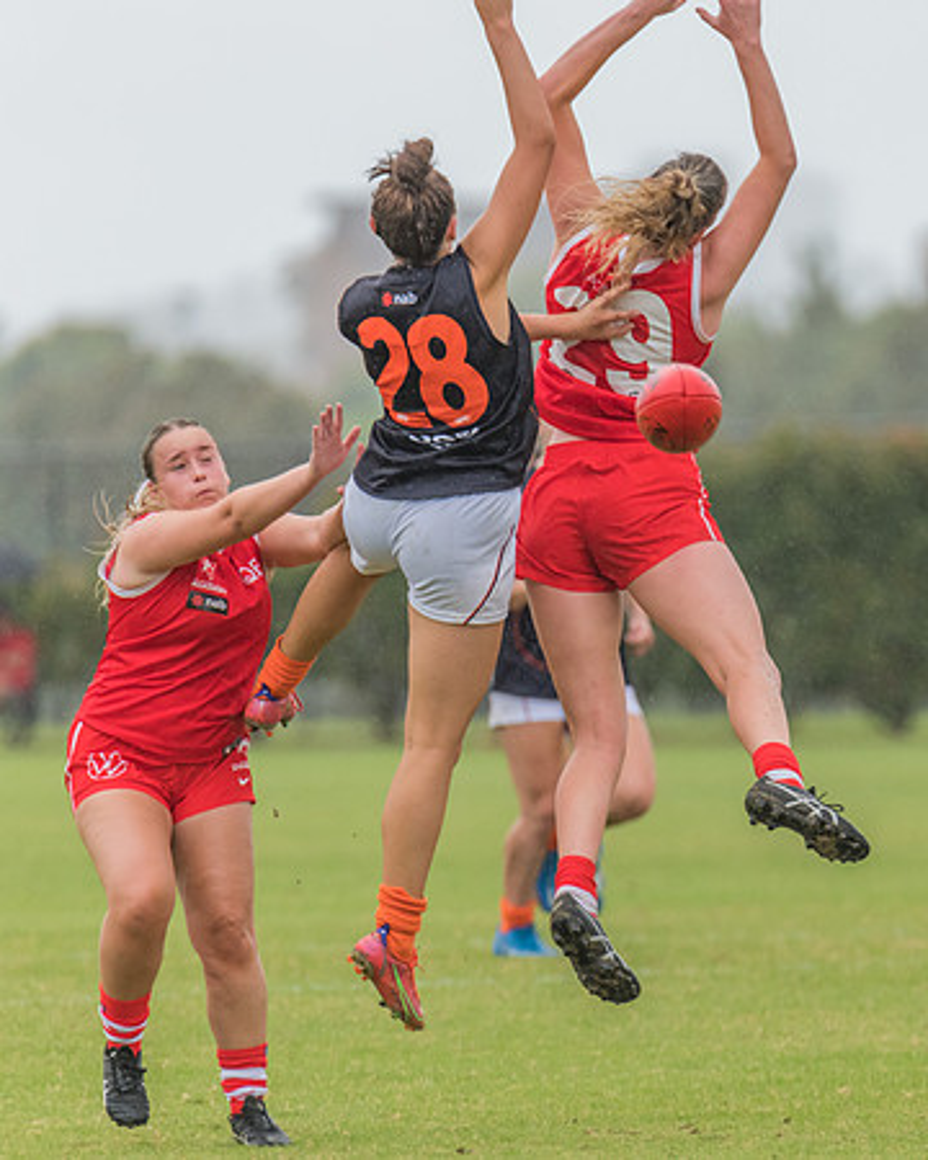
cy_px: 580
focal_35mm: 648
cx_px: 716
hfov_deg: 2.4
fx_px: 22232
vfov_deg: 3.0
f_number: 6.3
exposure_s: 1/1250
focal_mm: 460
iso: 1100
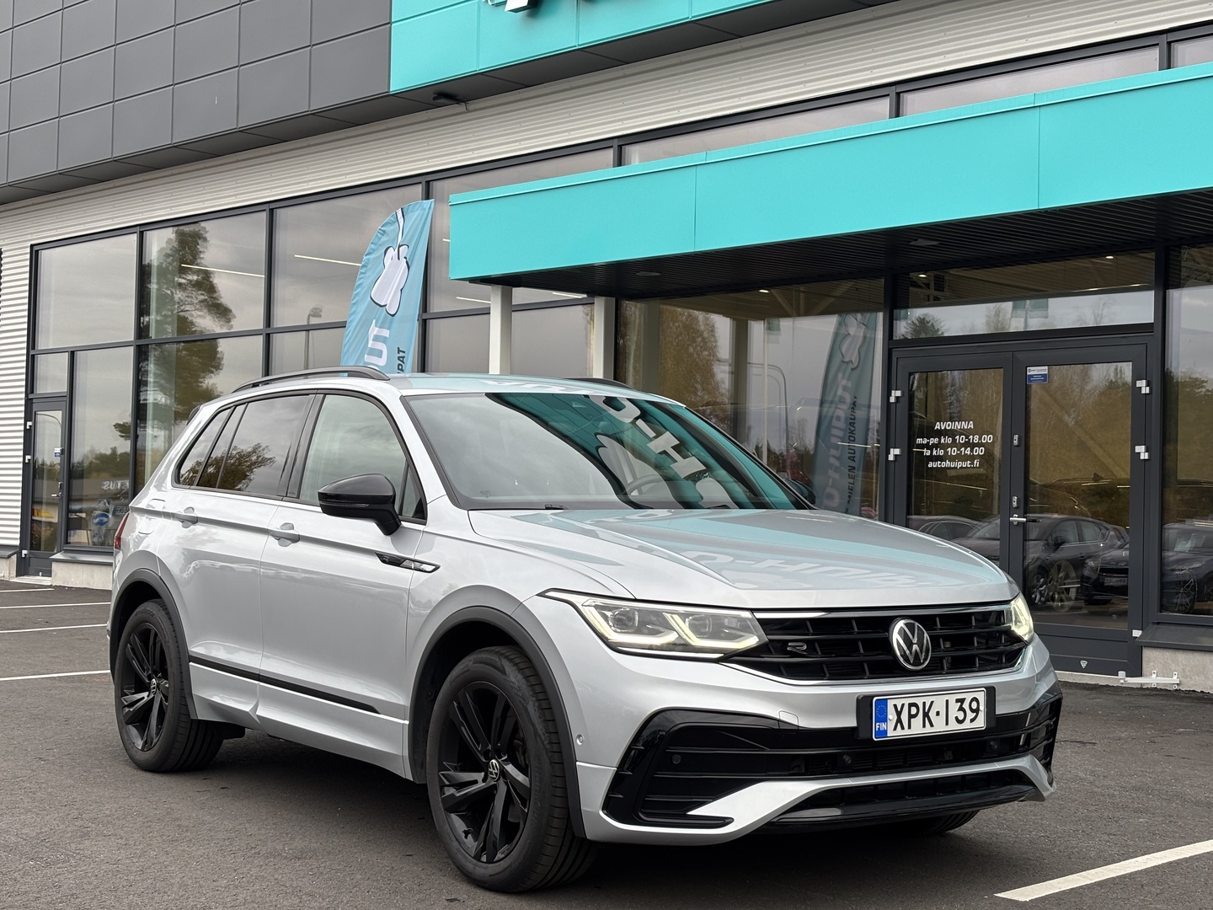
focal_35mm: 52
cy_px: 455
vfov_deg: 28.0
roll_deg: -1.7
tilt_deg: +1.5
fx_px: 1822
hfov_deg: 36.8
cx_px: 606
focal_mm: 5.96
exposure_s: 1/369
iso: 32
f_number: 1.6
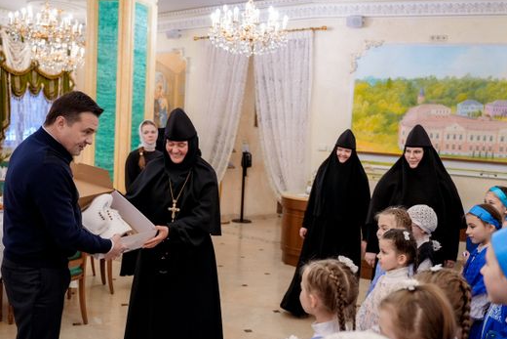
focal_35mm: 39
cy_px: 206
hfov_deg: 49.5
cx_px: 277
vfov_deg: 34.1
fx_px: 549
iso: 1600
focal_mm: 29
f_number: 2.8
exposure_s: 1/250
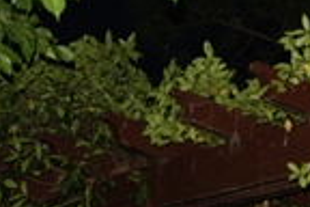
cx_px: 426
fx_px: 1257
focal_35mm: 146
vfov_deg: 9.2
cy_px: -79
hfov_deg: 13.4
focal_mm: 28
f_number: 5.6
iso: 400
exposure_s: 1/60
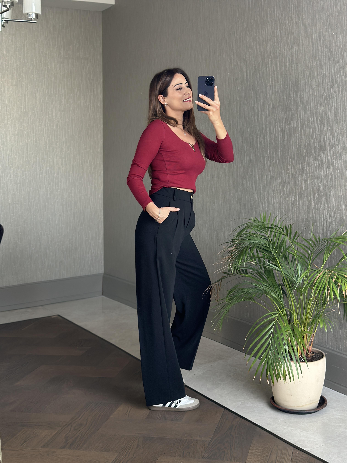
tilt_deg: -17.3
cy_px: 232
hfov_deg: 30.3
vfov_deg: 39.7
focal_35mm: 48
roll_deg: -0.3
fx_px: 642
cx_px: 174
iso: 250
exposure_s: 1/60
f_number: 1.78
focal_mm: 6.86
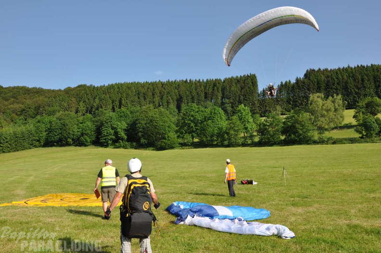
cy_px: 126
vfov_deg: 39.9
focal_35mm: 33
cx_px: 190
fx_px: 349
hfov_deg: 57.3
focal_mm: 22
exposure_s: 1/160
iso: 200
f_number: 13
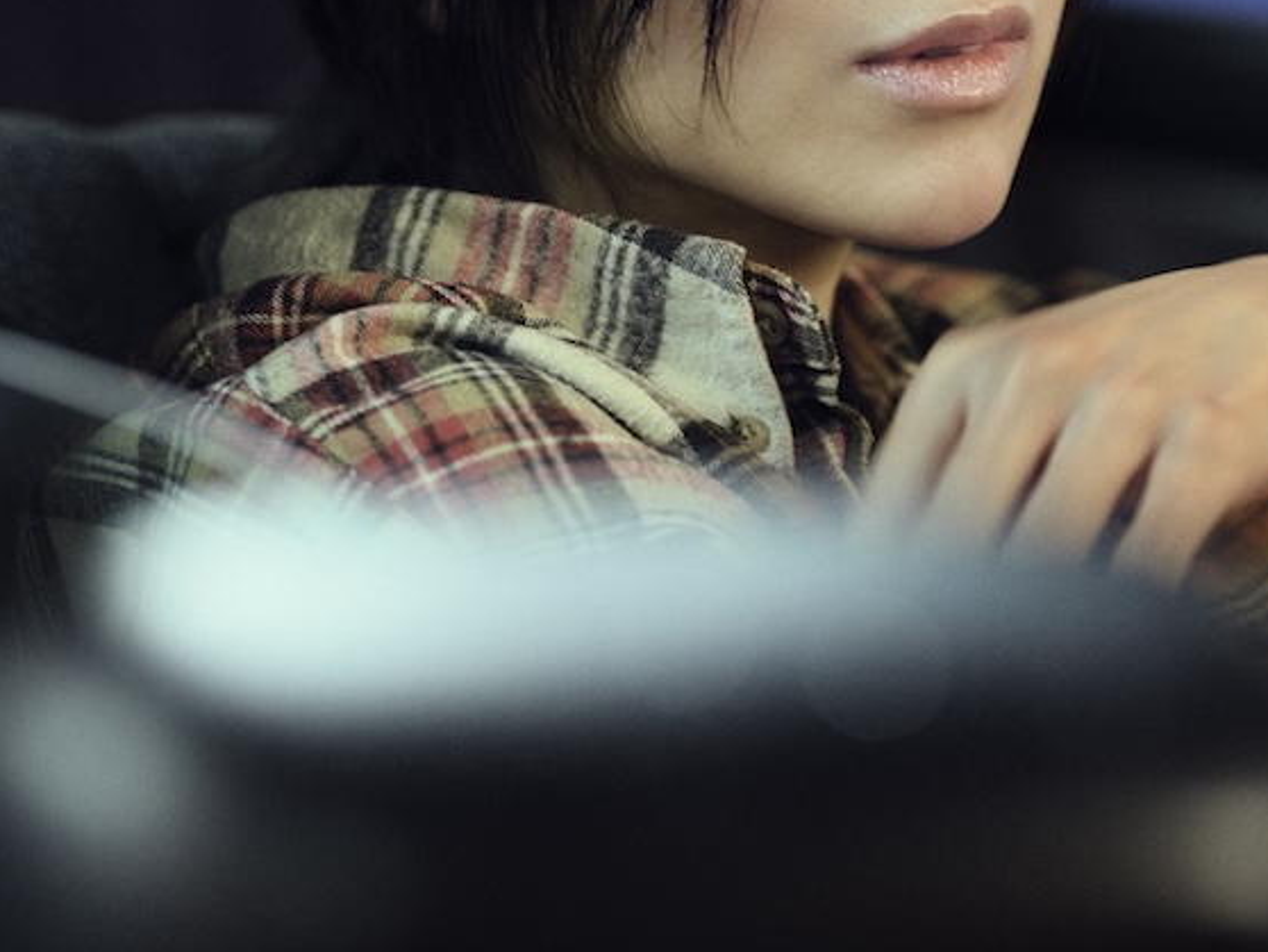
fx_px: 6853
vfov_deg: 7.9
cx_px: 157
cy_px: 250
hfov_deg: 10.5
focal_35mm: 187
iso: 2500
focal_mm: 110
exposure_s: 1/25
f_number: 3.2
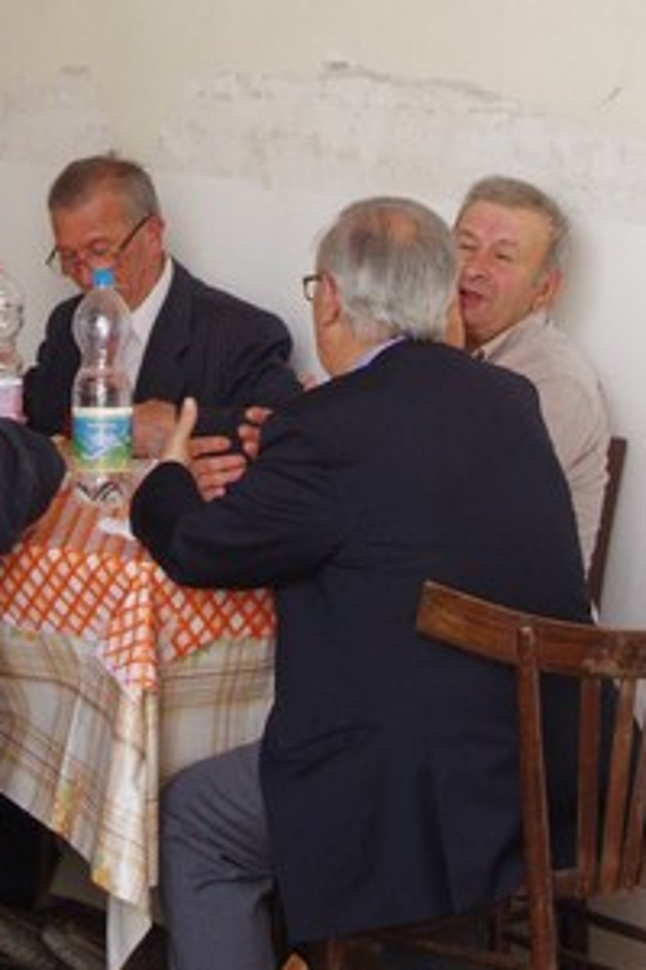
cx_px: 87
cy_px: -97
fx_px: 4306
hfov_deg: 8.6
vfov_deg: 12.6
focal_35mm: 160
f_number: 6.3
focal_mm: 43
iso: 500
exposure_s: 1/80
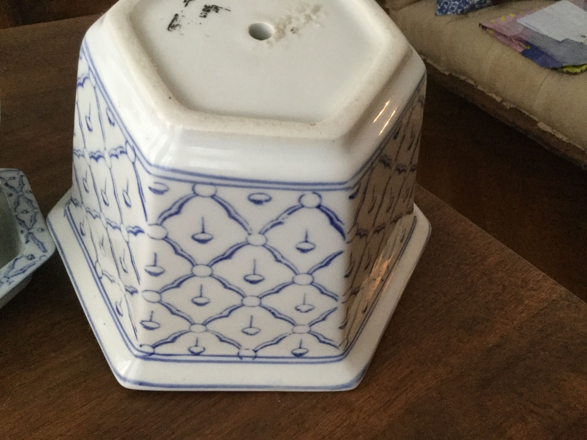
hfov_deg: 58.4
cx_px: 294
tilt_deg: -39.3
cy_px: 220
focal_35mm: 31
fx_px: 526
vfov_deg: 45.4
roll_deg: -7.0
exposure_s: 1/17
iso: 250
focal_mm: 3.3
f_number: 2.4
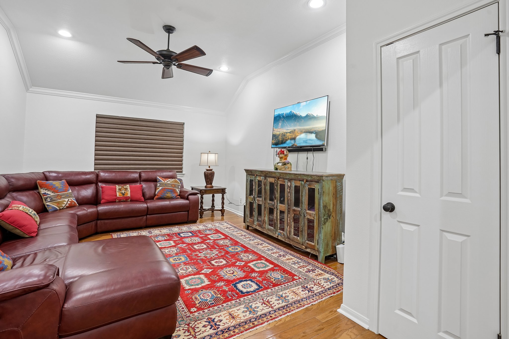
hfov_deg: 96.7
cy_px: 170
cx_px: 254
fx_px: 226
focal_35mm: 16
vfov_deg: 73.7
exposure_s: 1/10
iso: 400
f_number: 8
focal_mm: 16
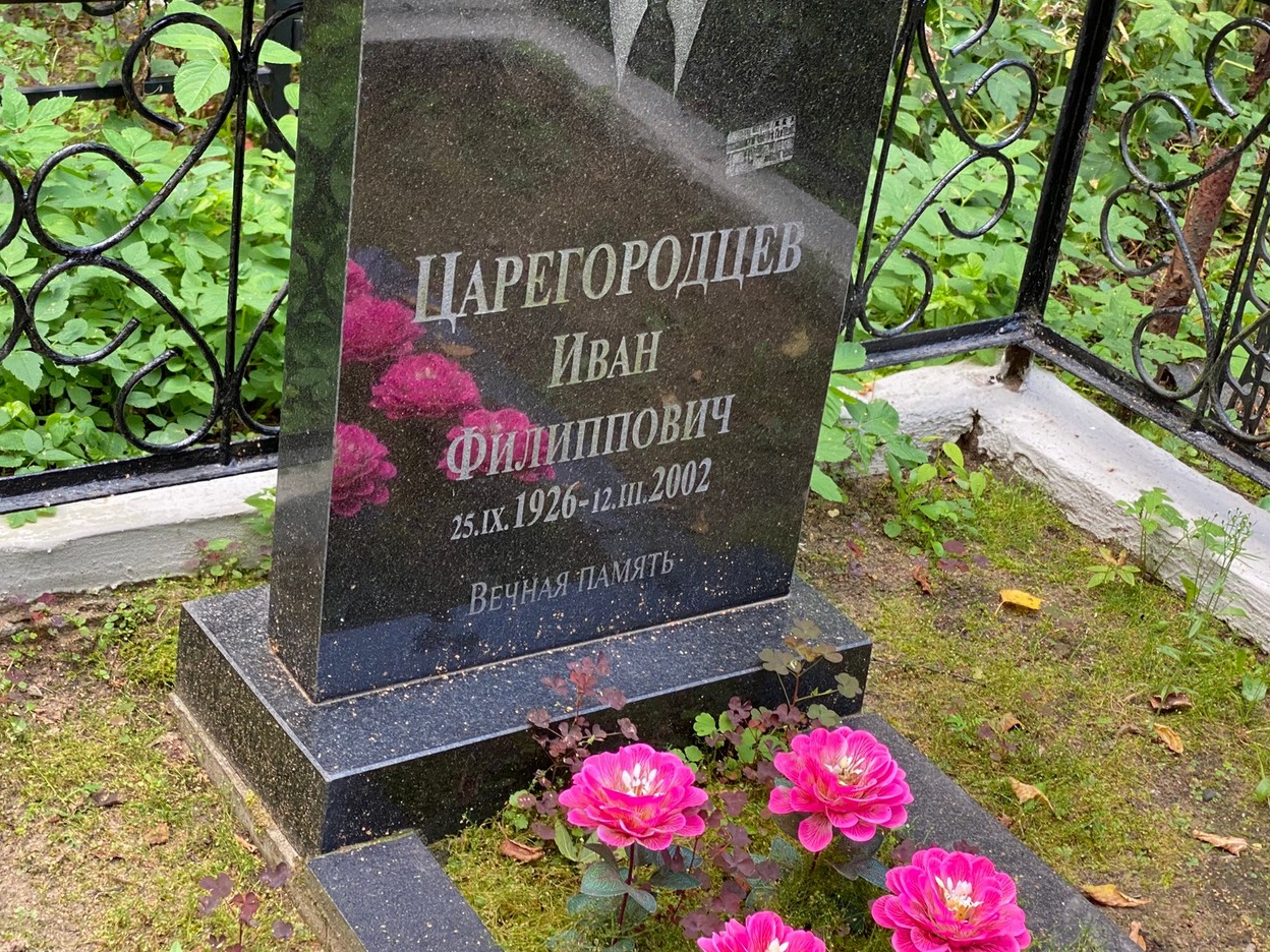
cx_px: 558
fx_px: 2201
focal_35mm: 60
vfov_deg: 24.4
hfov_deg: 32.1
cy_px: 434
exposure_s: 1/121
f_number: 2
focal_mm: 6
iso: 80
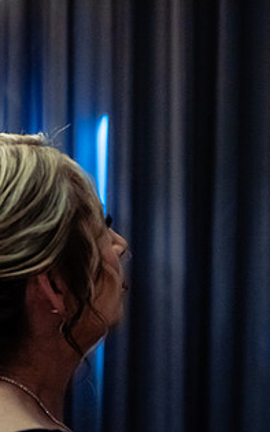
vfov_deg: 16.8
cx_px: 249
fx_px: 1459
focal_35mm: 124
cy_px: 257
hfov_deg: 10.5
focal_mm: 66
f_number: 2.8
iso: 6400
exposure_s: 1/125
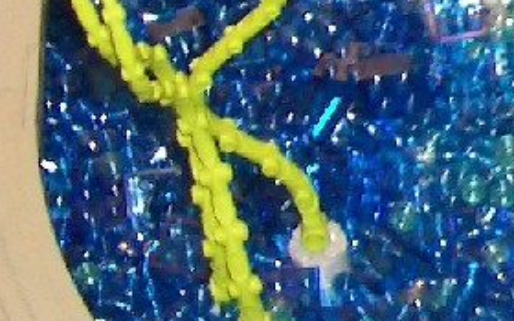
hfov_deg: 8.4
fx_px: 3208
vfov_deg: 5.6
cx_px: 1223
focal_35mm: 229
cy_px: -343
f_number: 2.6
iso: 100
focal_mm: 5.8
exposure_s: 1/60
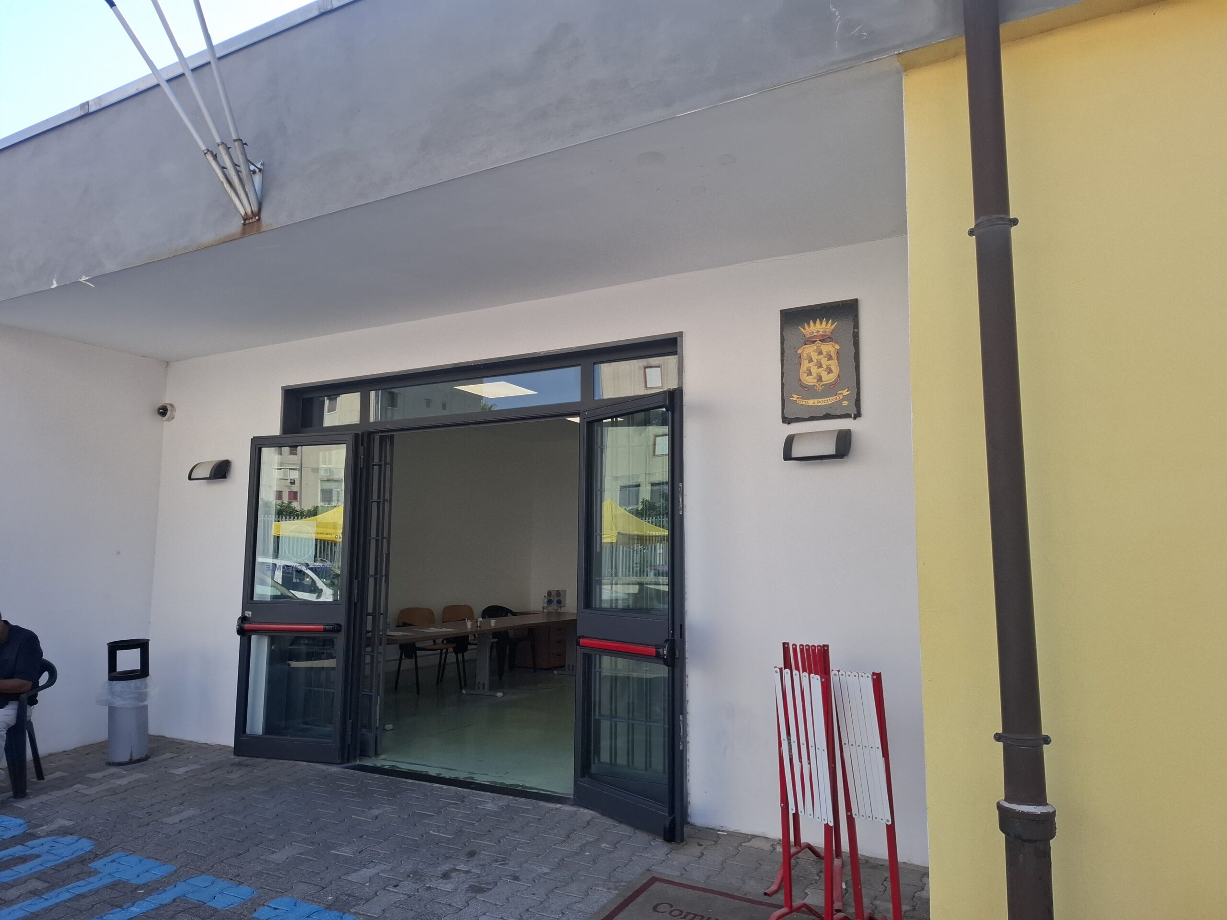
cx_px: 614
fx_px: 815
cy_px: 460
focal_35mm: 23
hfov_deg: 73.9
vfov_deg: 58.9
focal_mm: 5.54
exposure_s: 1/662
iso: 50
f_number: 1.8
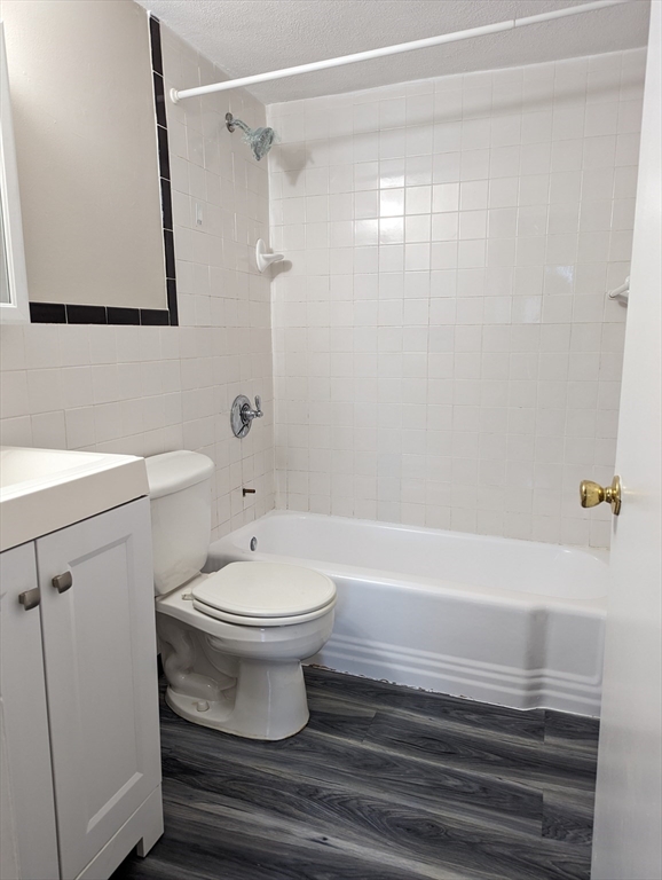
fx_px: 611
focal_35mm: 24
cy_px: 440
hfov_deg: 56.9
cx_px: 331
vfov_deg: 71.5
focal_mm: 6.81
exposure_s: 1/24
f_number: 1.85
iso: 180
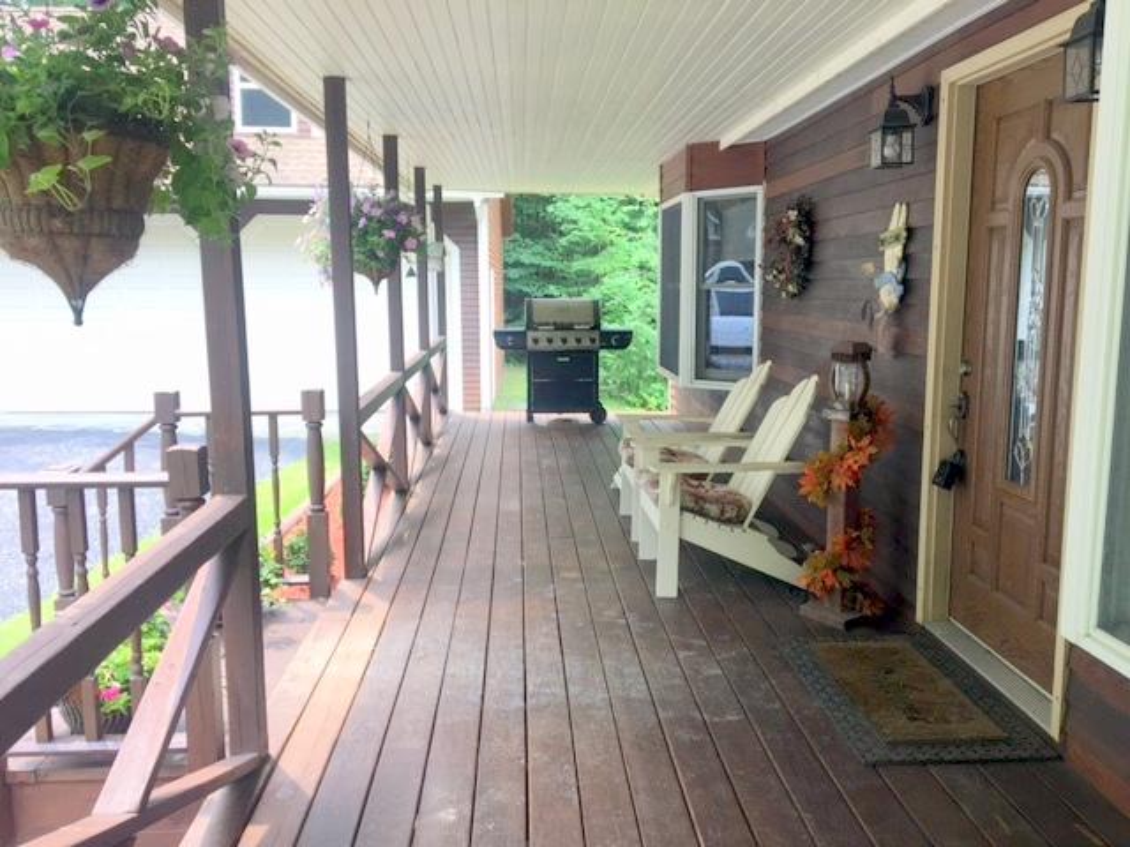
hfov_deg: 61.7
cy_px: 424
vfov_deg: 48.2
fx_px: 947
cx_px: 565
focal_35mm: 29
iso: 25
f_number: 2.2
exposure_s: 1/120
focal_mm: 4.15
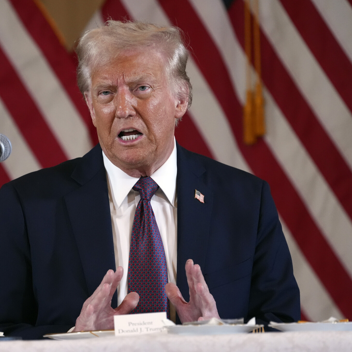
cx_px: 122
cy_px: 176
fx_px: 4682
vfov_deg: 4.3
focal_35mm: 407
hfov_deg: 4.3
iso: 5000
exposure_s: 1/125
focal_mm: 318
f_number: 5.6
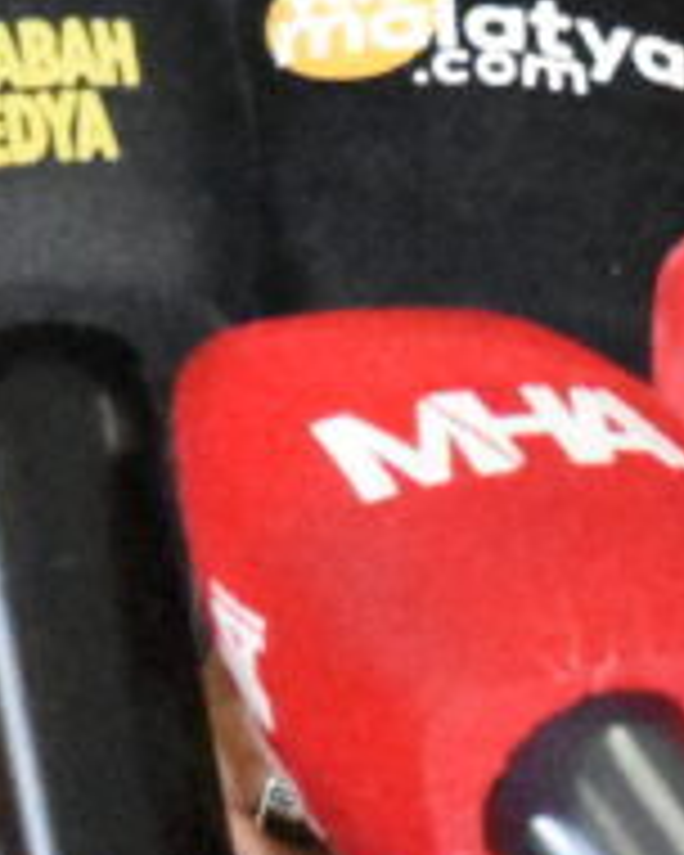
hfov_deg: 3.3
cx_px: 50
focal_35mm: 473
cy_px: -722
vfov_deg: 4.1
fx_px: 11969
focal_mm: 50
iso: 18000
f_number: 8
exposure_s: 1/80
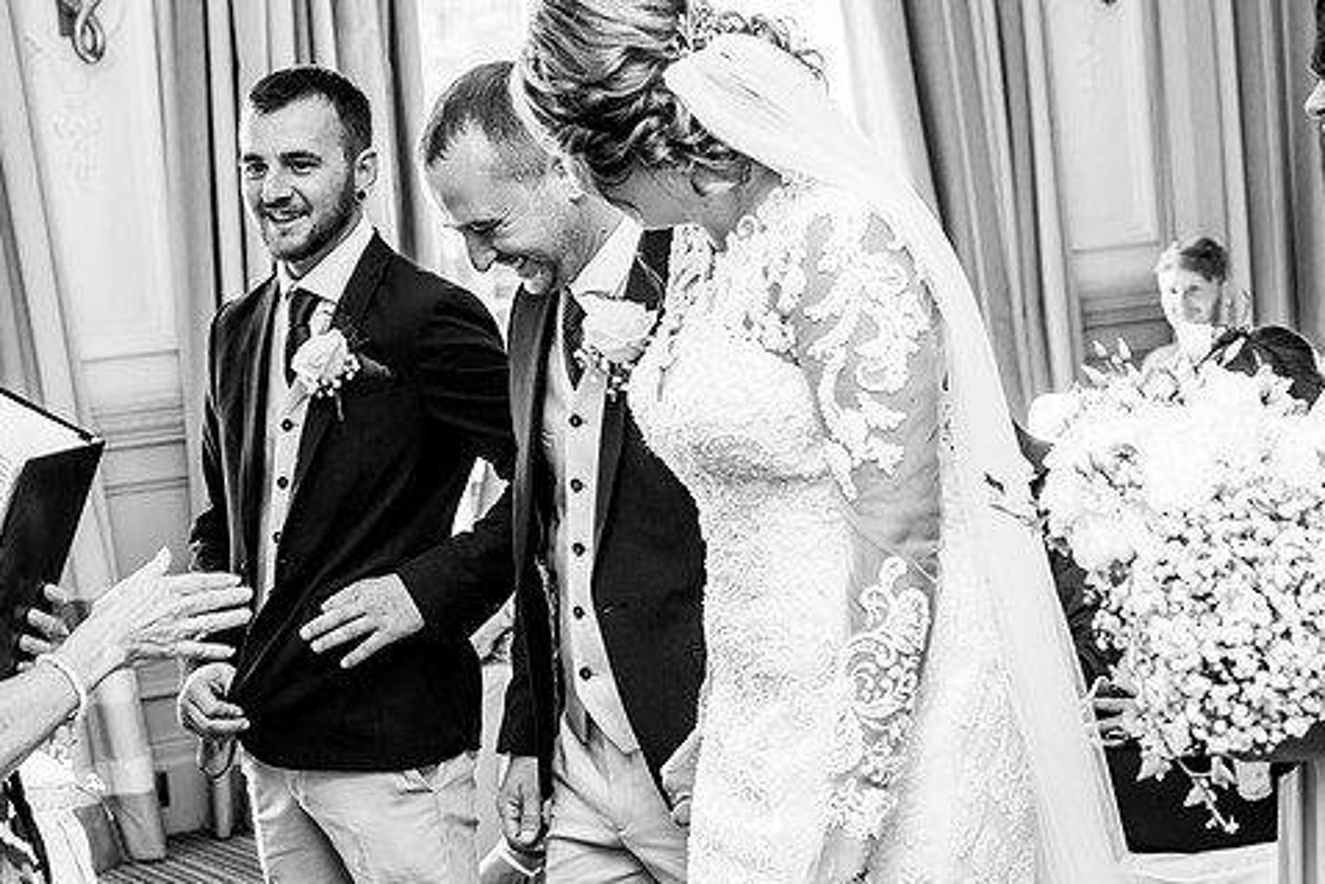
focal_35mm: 85
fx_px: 3129
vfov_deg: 16.1
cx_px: 665
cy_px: 359
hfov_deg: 23.9
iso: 500
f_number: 5.6
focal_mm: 70
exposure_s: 1/200
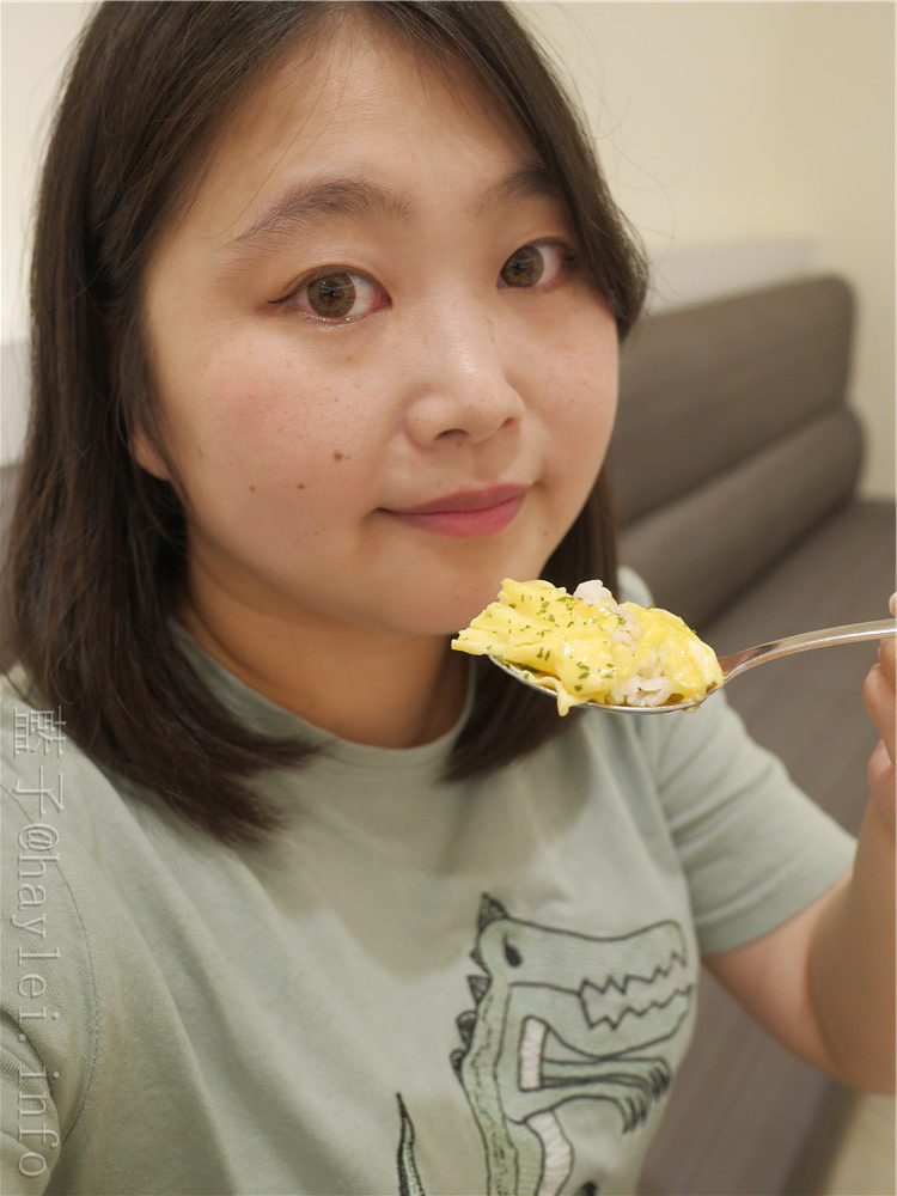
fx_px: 1037
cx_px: 448
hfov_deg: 46.8
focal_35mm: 30
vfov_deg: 60.0
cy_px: 598
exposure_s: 1/60
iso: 400
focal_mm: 15
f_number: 2.8
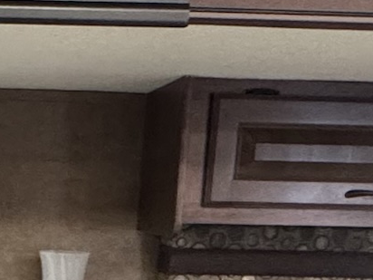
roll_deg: -0.8
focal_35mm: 102
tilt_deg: -22.5
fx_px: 1099
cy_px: 553
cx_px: -52
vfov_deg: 12.8
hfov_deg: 18.4
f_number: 2.2
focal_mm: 2.22
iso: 500
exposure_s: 1/60
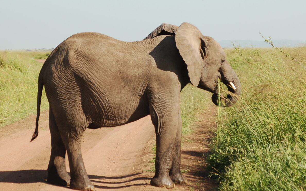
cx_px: 194
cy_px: 82
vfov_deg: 9.1
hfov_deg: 14.5
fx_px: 1201
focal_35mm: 144
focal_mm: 70
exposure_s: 1/500
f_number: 5.6
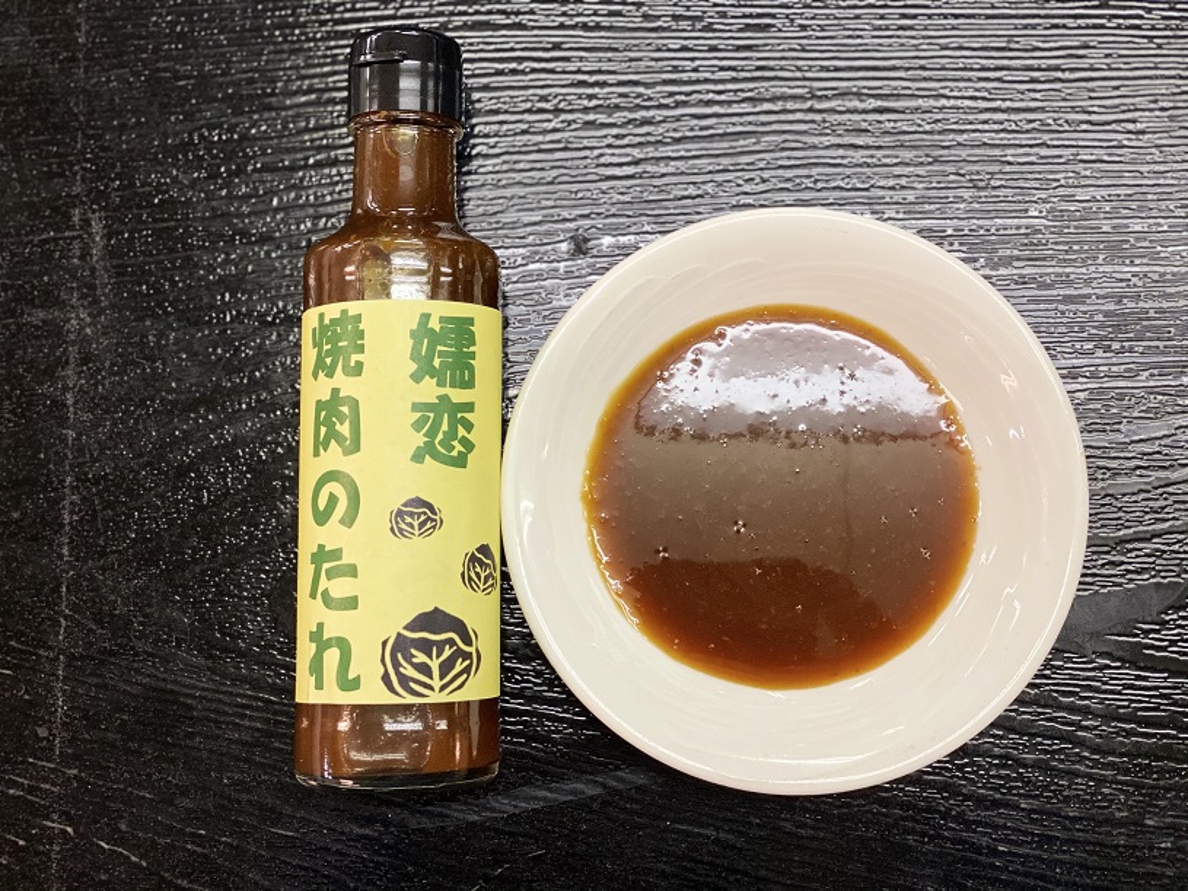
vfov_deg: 28.0
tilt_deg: -85.9
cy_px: 446
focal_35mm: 52
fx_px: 1784
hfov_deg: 36.8
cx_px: 594
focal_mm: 6
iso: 200
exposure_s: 1/100
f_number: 2
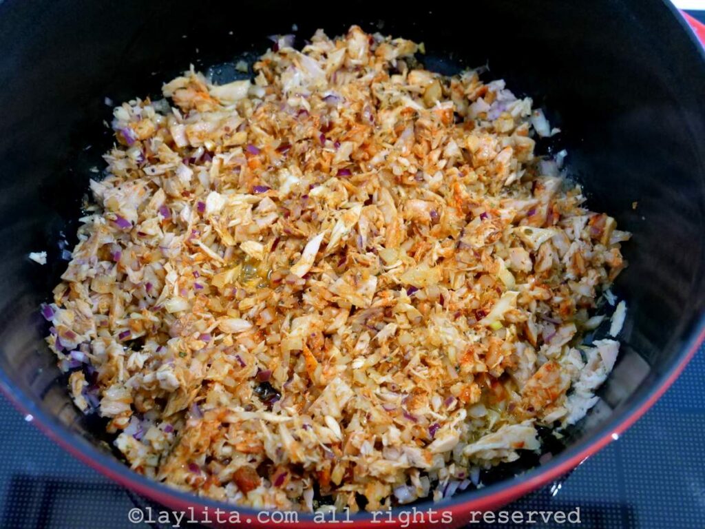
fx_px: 774
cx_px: 352
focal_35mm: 38
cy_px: 264
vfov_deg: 37.7
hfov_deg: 49.0
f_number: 3.2
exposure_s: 1/40
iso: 3200
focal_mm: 19
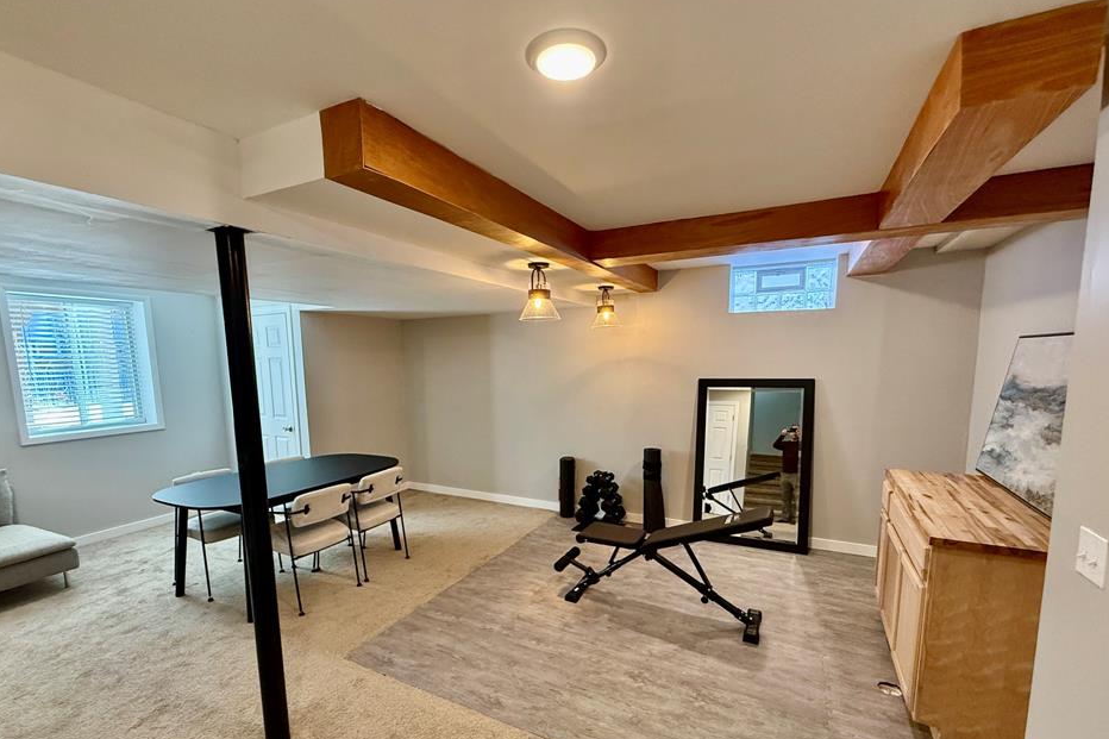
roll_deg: +0.6
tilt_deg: -7.5
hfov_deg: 96.7
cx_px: 547
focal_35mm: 16
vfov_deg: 73.3
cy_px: 422
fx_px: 493
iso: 500
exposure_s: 1/120
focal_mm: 2.22
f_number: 2.2
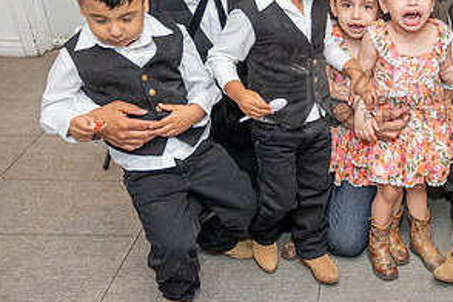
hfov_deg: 36.8
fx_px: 629
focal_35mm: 50
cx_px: 416
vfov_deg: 26.9
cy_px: 113
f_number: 3.2
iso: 800
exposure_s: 1/160
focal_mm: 24
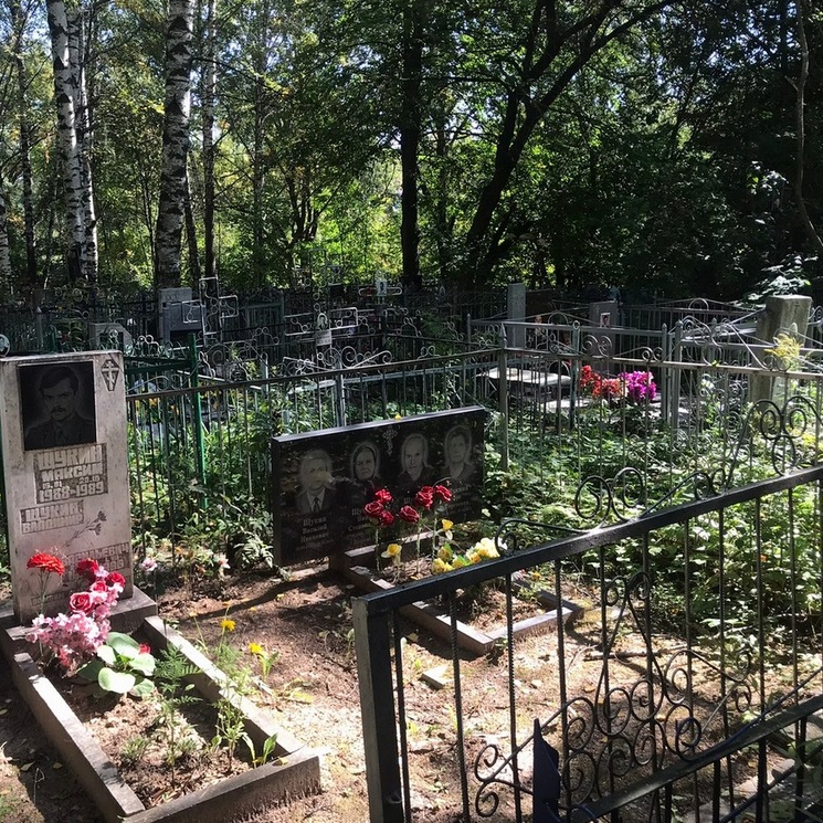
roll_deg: +0.6
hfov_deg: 48.2
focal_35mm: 34
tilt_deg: -11.6
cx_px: 329
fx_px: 915
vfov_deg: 48.4
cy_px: 416
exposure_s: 1/320
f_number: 1.8
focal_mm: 3.99
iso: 20
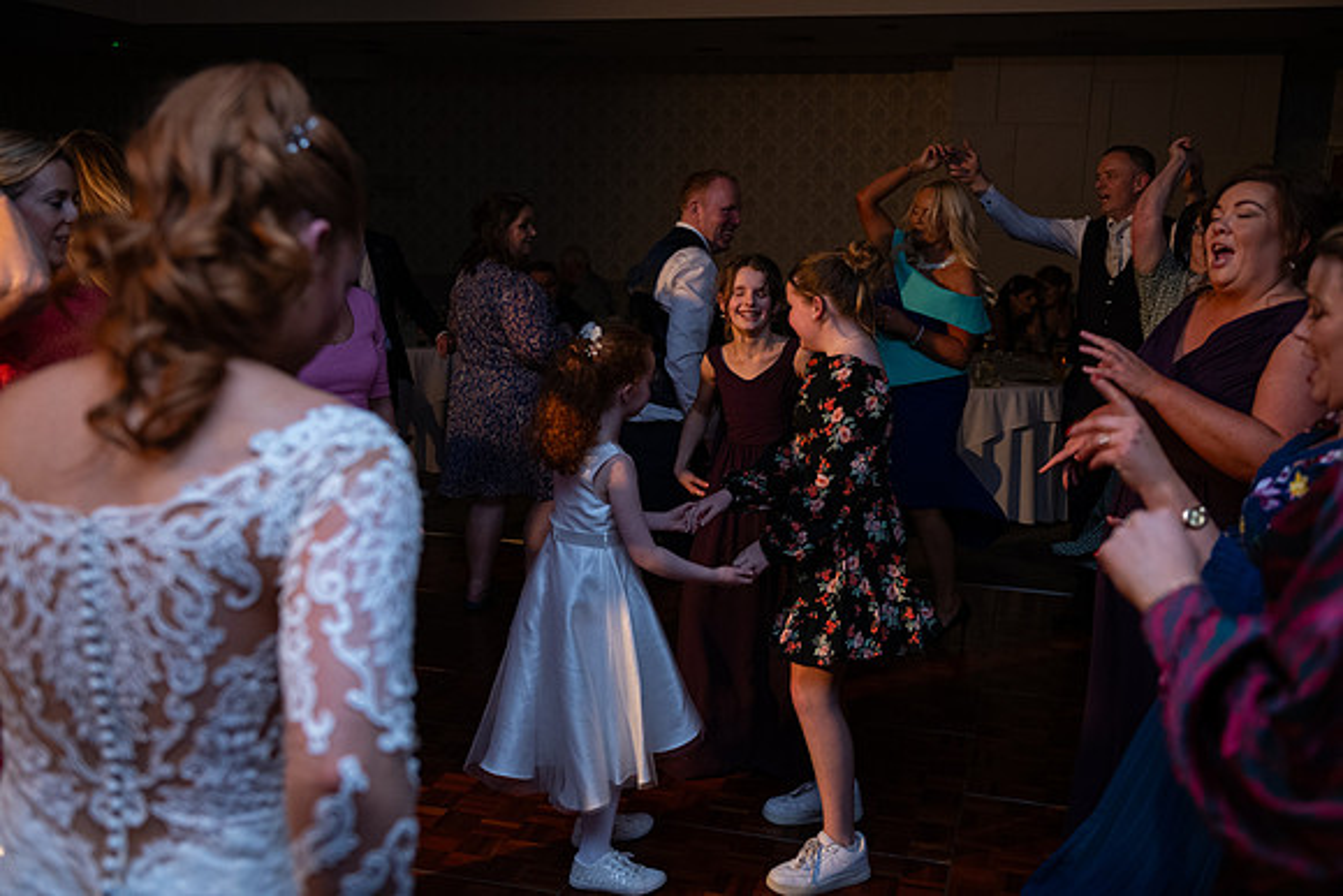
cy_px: 448
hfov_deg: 53.1
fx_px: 1343
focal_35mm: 36
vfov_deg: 36.9
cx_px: 672
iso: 1000
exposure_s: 1/160
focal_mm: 36
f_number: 3.5
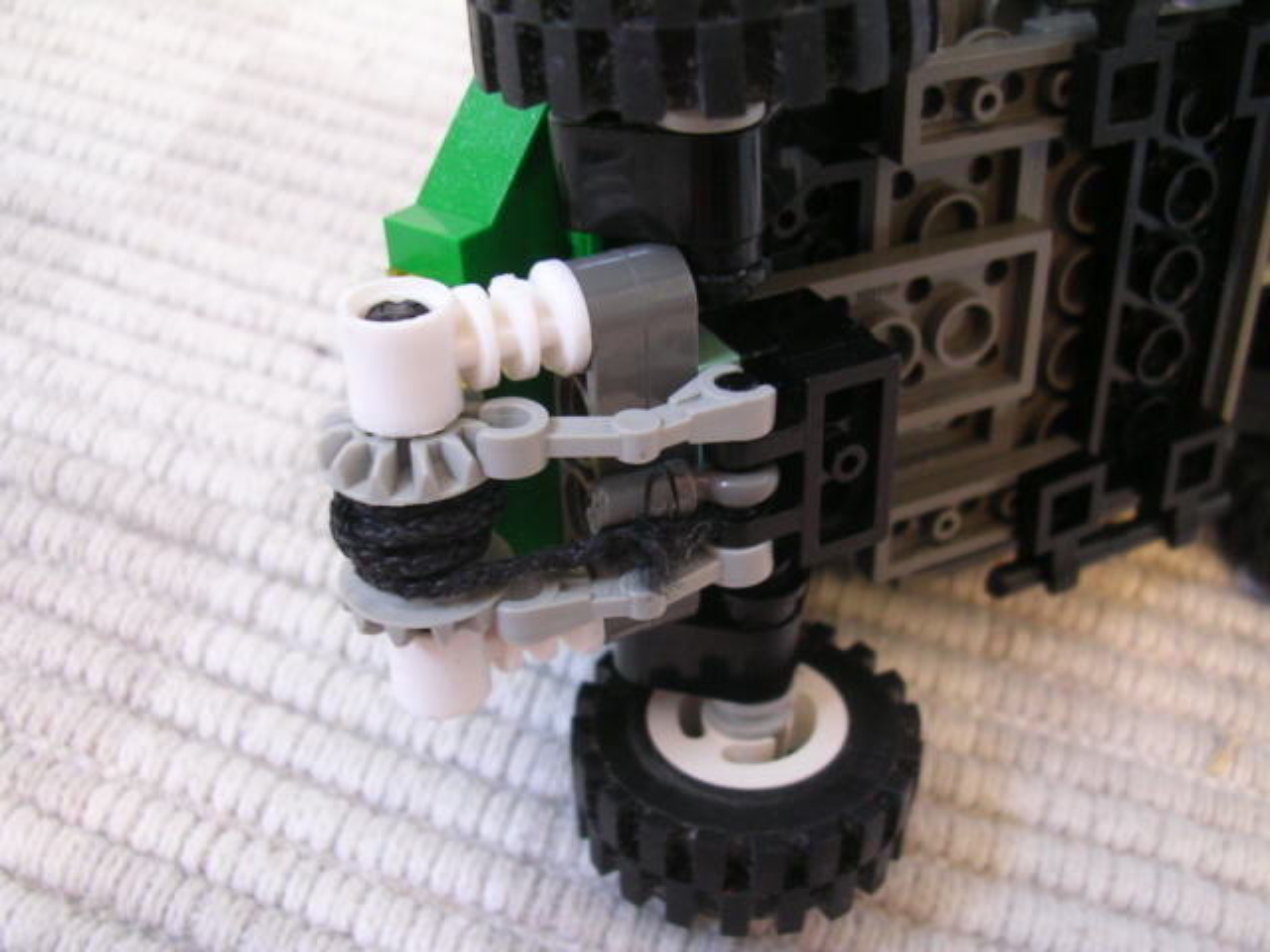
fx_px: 1394
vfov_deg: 37.7
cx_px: 635
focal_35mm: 38
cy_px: 476
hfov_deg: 49.0
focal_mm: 5.8
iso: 165
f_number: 2.8
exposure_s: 1/3.5
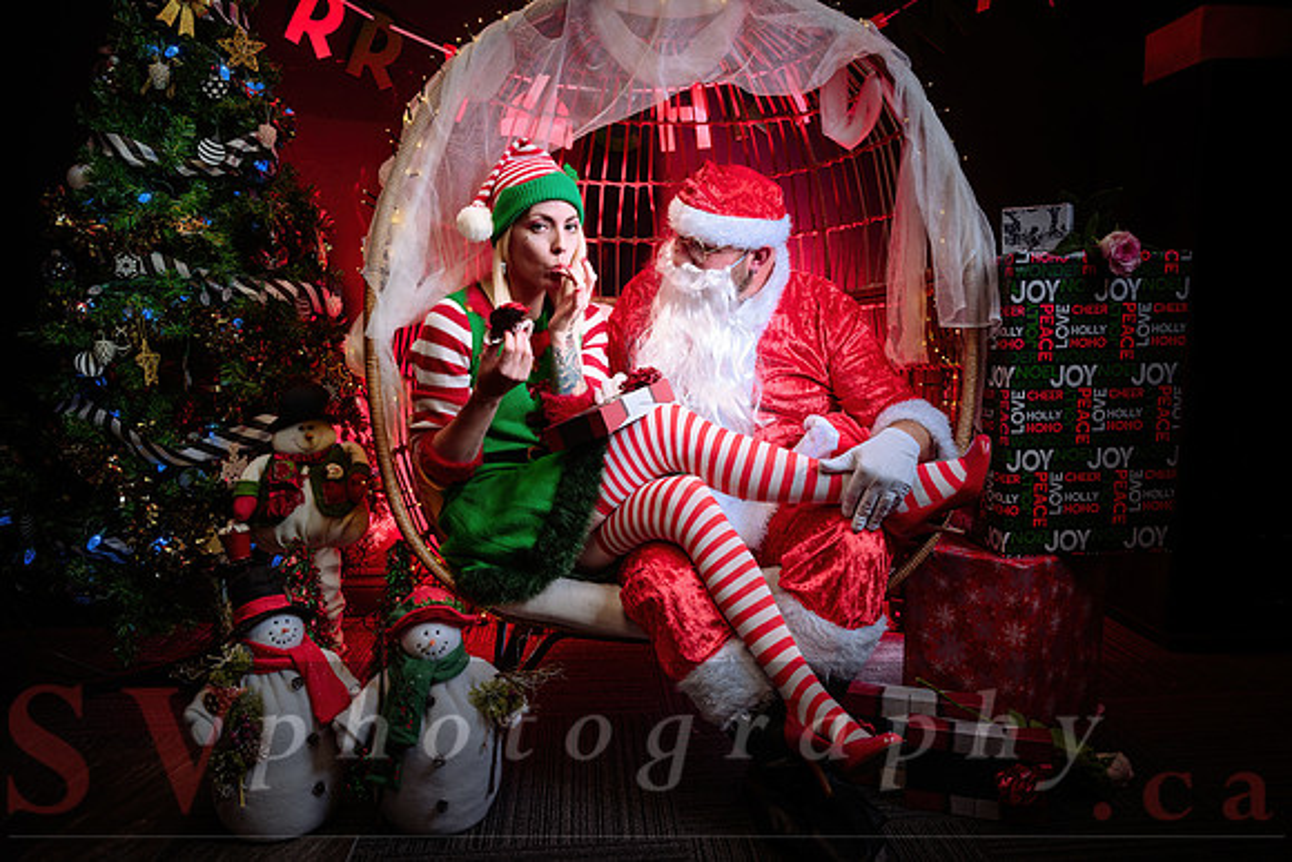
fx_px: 925
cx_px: 680
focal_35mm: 26
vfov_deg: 50.0
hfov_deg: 69.8
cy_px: 457
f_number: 2.8
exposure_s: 1/125
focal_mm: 24
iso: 64
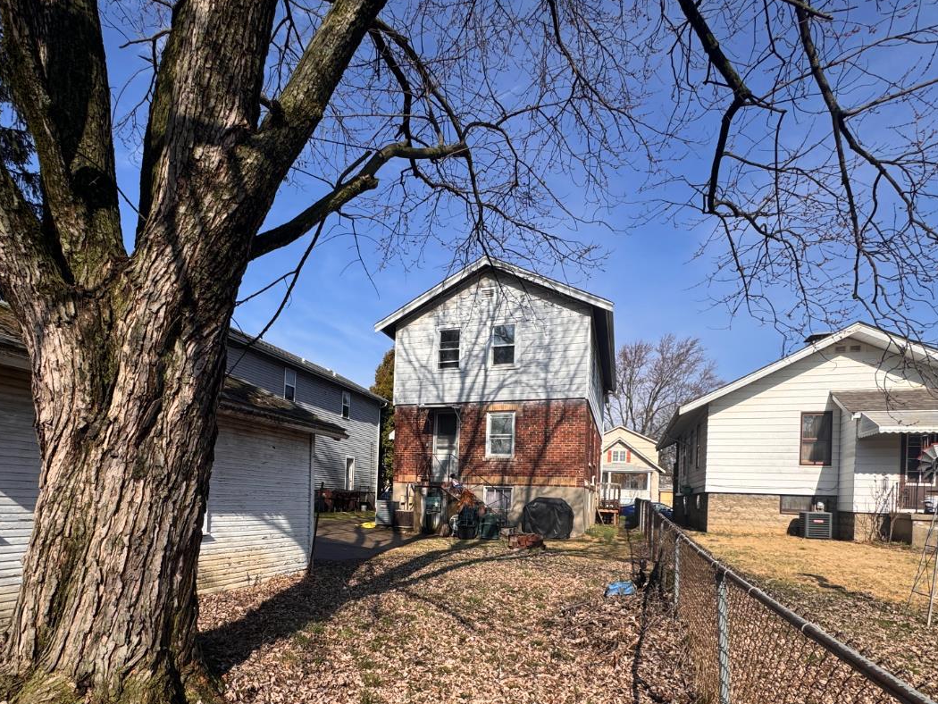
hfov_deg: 81.2
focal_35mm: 20
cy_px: 490
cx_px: 402
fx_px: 542
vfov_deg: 63.7
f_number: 2.2
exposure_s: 1/1536
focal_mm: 2.22
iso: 40
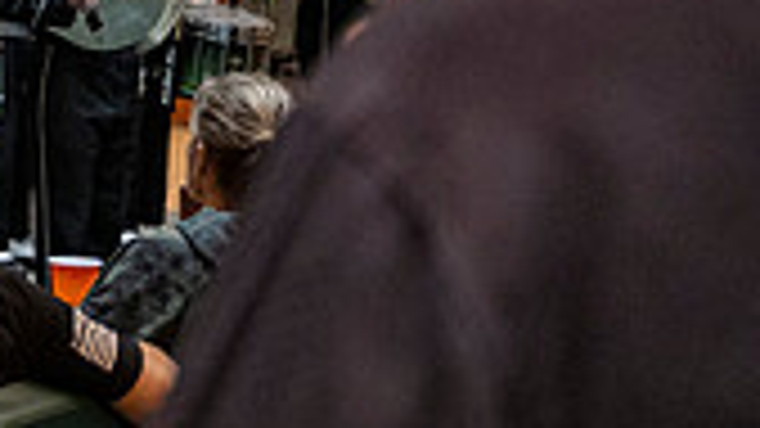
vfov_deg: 10.3
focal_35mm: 117
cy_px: -25
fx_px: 2357
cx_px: -526
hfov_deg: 16.0
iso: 3200
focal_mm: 32.5
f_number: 4
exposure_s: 1/200
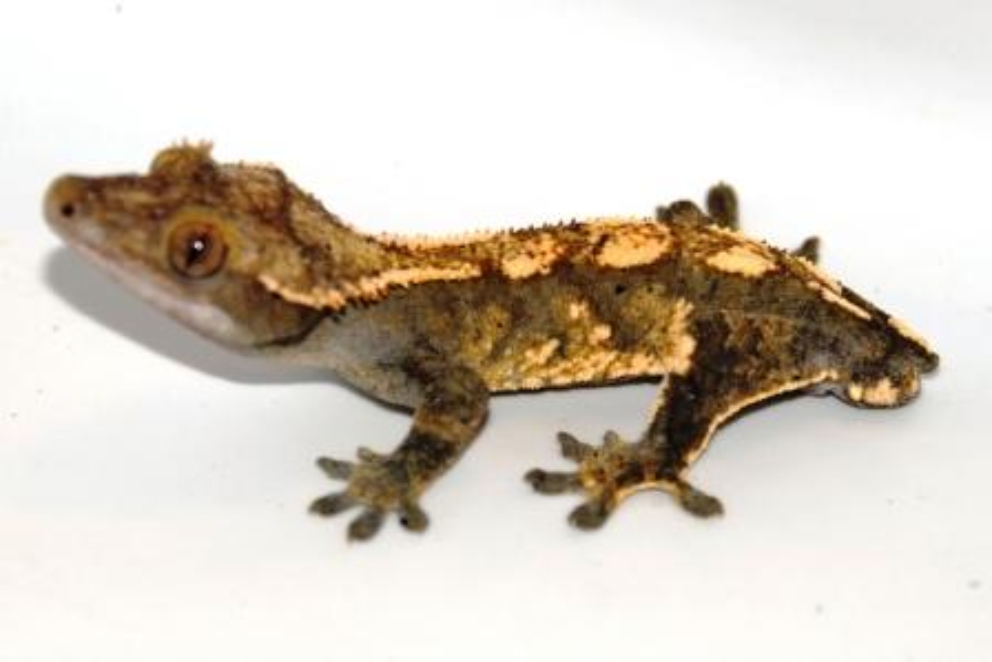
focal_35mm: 142
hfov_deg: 14.4
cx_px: 496
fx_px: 3928
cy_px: 331
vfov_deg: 9.6
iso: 200
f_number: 5.3
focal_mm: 95
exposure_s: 1/60
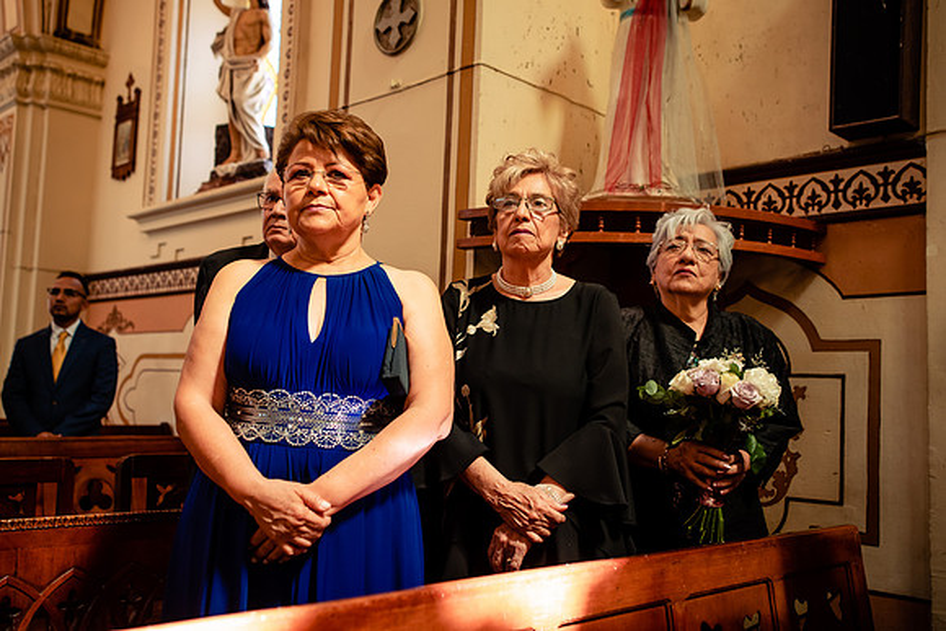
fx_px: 957
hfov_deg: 52.6
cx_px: 473
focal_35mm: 36
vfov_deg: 36.5
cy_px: 316
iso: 800
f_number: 3.2
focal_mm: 35
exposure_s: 1/125
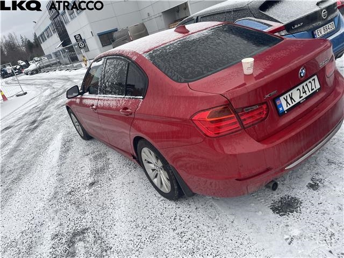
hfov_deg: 67.3
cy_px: 129
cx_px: 172
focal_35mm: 26
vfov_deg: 53.1
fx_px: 258
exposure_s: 1/432
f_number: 1.6
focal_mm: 4.2
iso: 32
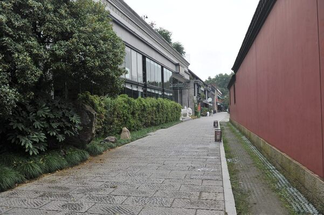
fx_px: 261
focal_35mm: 29
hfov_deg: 63.7
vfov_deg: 44.9
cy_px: 108
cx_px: 162
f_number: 4.5
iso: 200
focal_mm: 29
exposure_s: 1/320
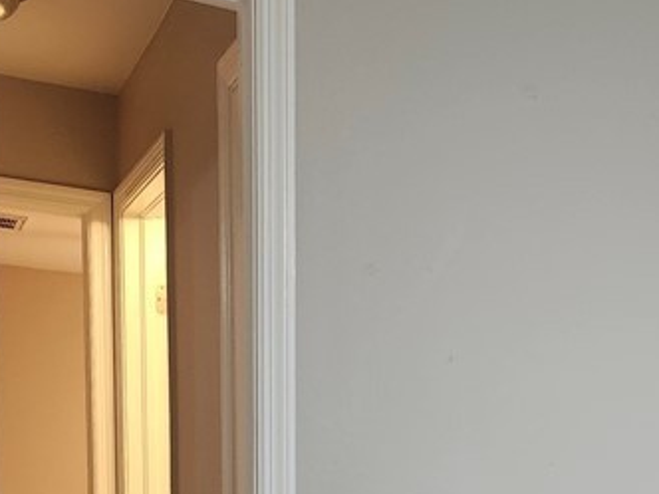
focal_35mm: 71
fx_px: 1352
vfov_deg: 18.7
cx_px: 893
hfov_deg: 23.6
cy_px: 698
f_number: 1.8
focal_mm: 5.54
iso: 400
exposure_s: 1/120
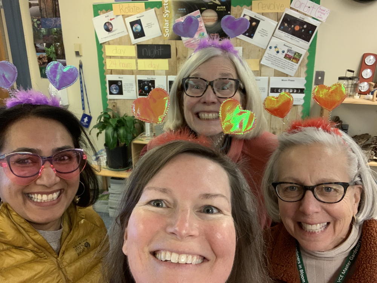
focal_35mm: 32
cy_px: 142
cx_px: 188
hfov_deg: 56.8
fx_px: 349
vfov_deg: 44.2
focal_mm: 2.87
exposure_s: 1/60
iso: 250
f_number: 2.2
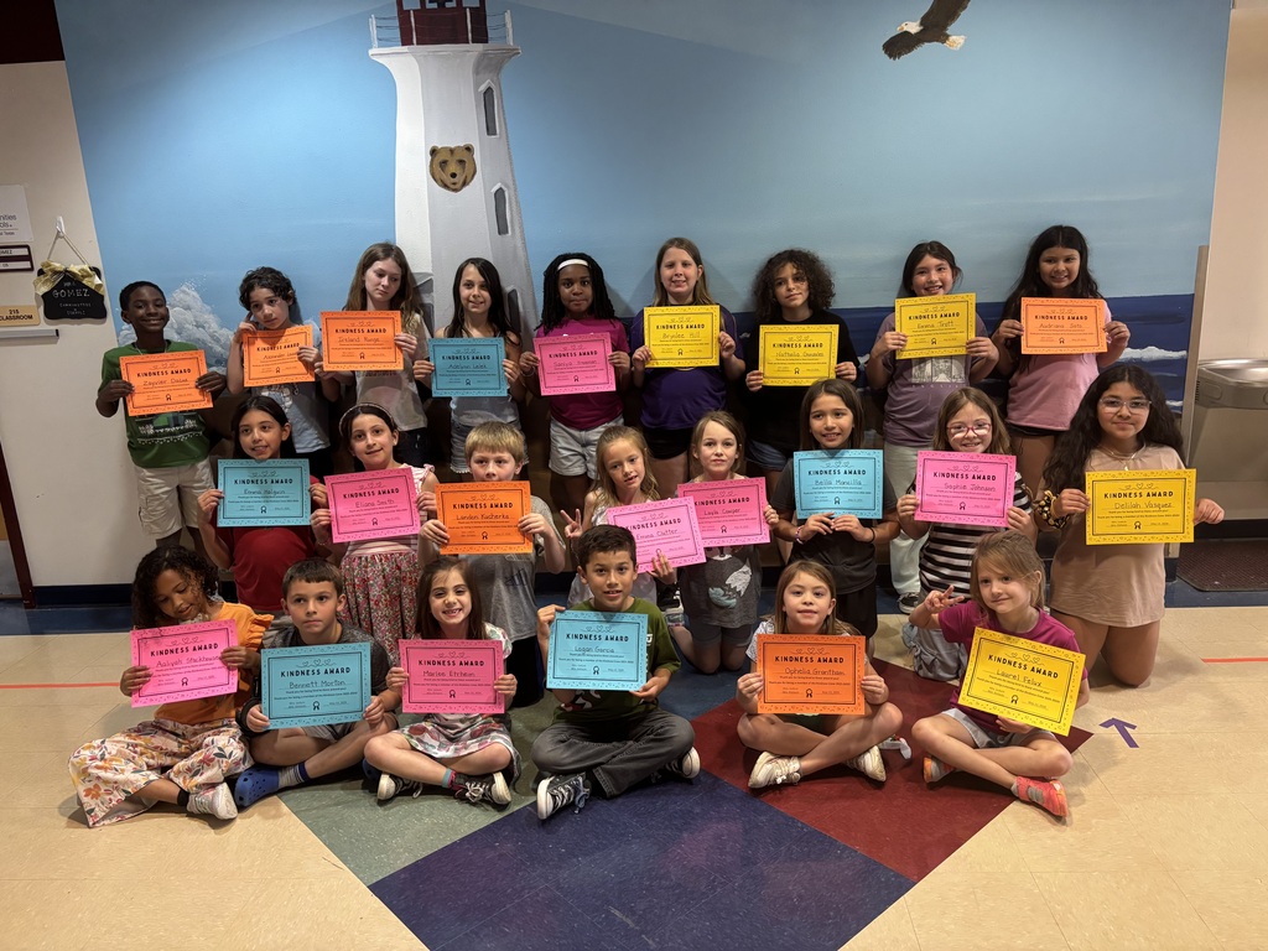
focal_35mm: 26
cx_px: 634
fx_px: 952
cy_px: 476
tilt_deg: -14.4
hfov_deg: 67.3
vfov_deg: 53.1
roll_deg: +2.9
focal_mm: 5.96
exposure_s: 1/60
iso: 250
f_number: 1.6
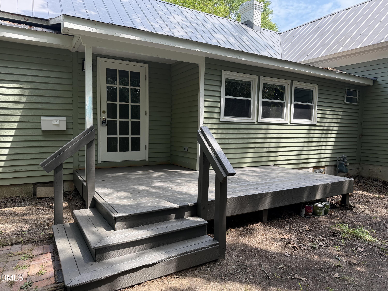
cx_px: 194
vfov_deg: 56.8
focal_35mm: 24
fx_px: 269
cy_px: 146
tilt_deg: -4.0
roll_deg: -1.3
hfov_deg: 71.6
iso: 100
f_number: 1.78
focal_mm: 6.76
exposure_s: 1/1230
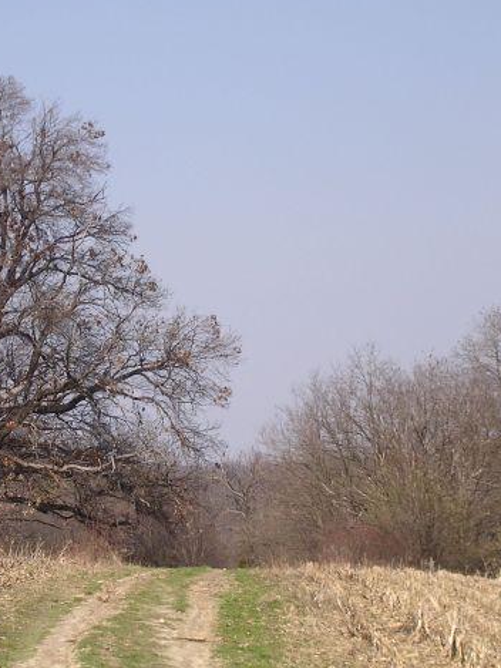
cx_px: 71
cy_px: 328
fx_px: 2893
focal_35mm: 150
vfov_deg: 13.2
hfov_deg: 9.9
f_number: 4.8
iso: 100
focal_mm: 16.7
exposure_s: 1/360
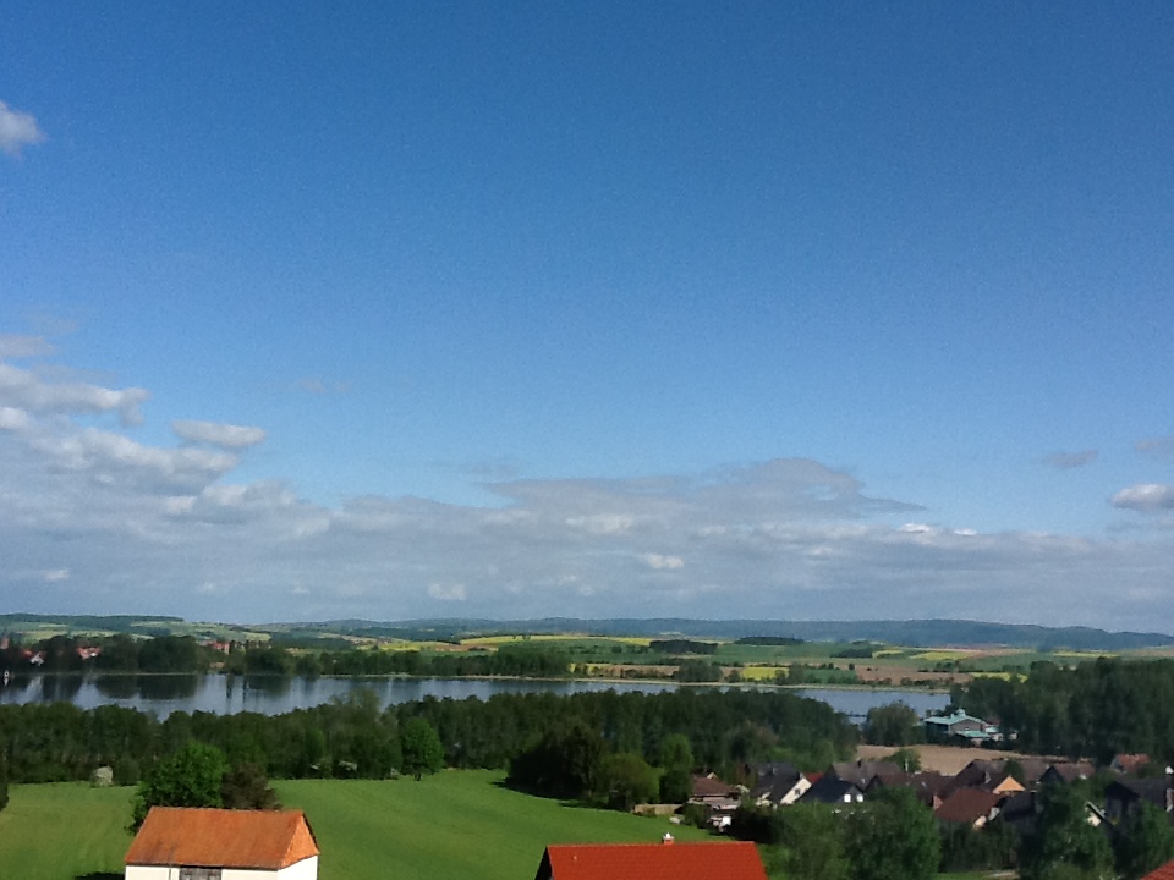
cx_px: 587
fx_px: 1085
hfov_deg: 56.8
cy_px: 440
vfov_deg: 44.2
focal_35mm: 32
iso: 80
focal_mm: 2.03
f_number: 2.4
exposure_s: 1/1912
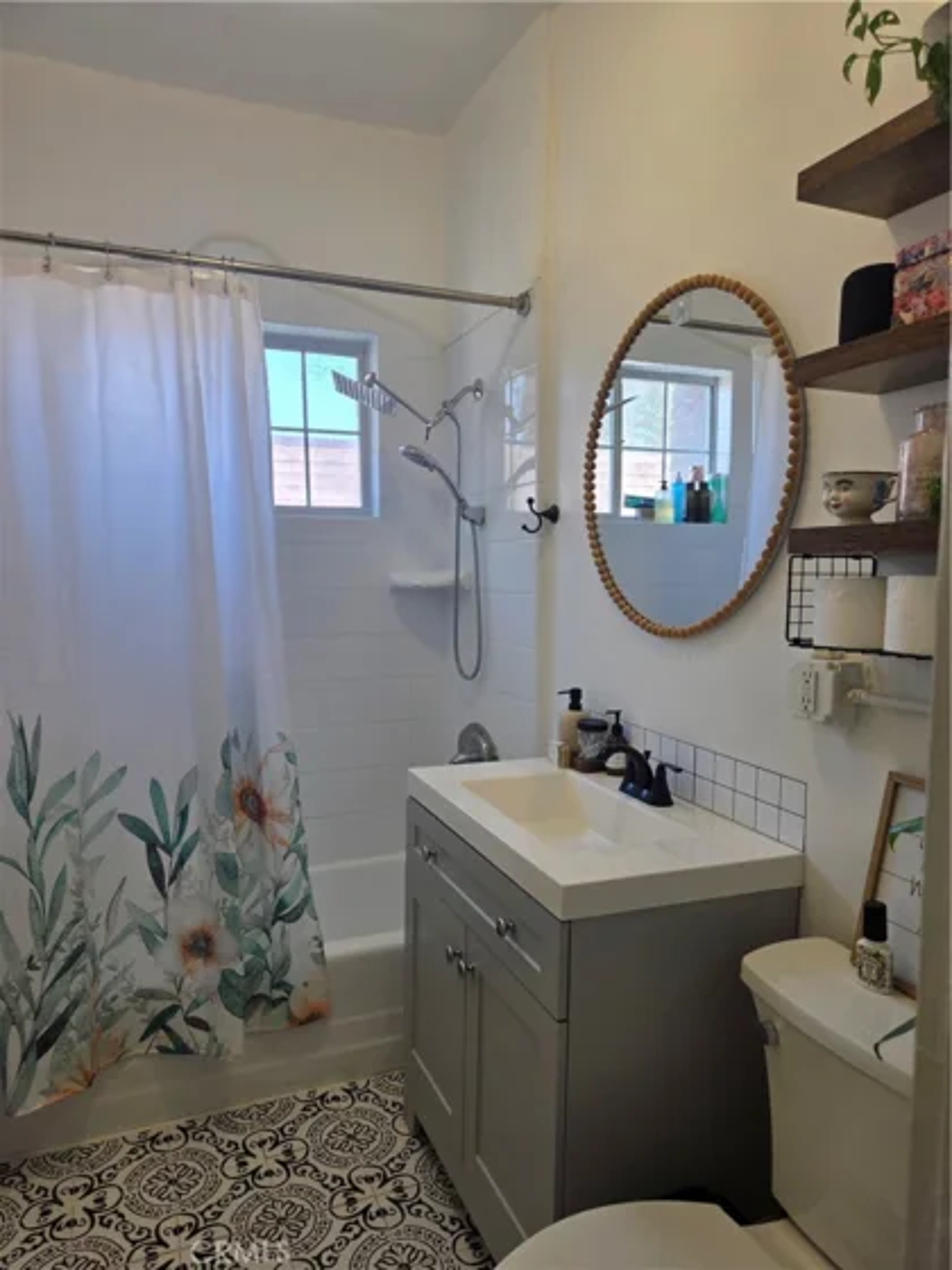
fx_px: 843
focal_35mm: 23
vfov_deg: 73.9
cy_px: 635
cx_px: 476
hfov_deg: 58.9
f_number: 1.8
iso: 64
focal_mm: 5.4
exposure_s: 1/120
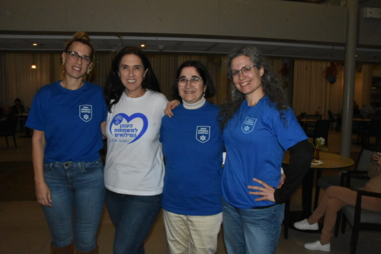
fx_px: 286
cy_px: 127
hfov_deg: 67.4
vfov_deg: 47.9
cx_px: 190
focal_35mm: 27
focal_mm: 18
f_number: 3.5
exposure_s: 1/60
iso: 5000
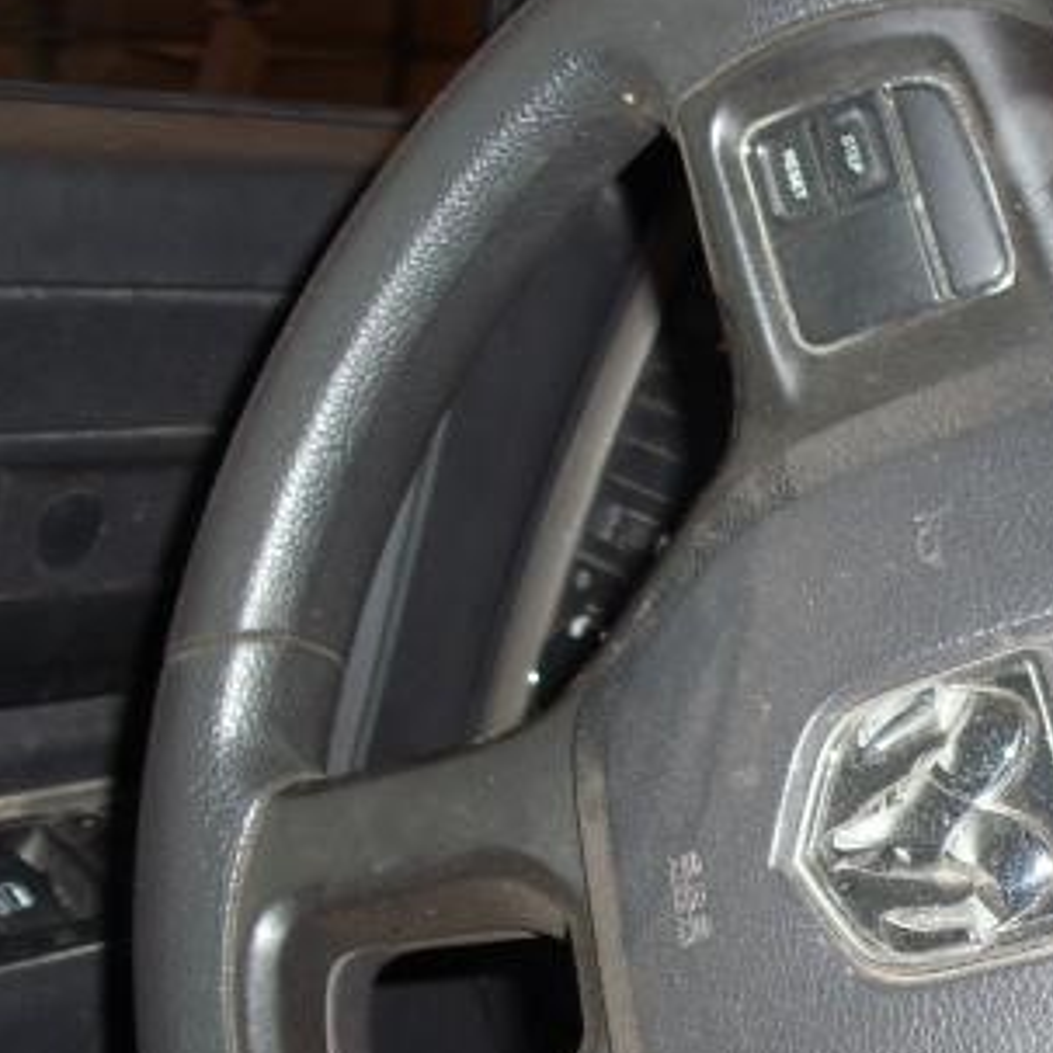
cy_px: 1008
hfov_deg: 20.0
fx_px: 2891
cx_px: 1050
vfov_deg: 20.1
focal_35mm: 84
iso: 100
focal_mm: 6.3
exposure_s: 1/60
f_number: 3.1
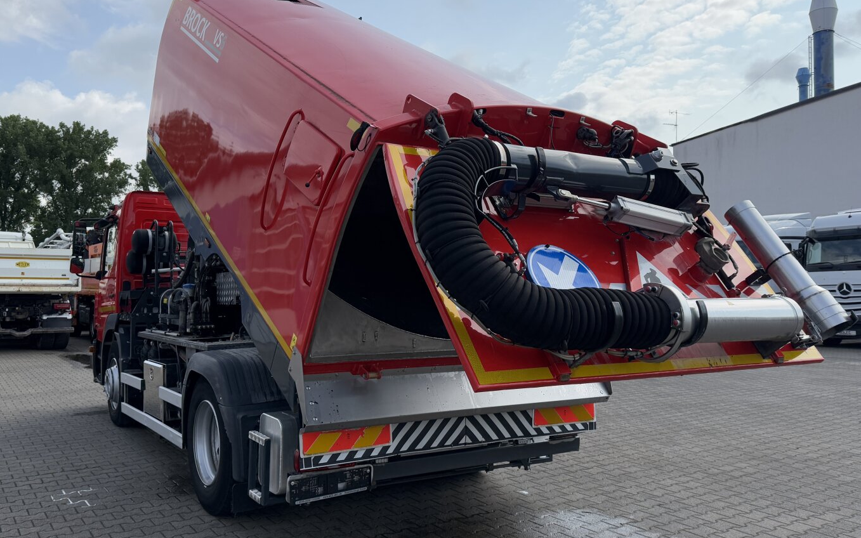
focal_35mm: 30
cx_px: 365
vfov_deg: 41.8
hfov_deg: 62.6
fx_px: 704
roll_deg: -0.8
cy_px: 266
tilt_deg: +2.0
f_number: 1.78
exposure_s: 1/6711
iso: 125
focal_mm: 6.76
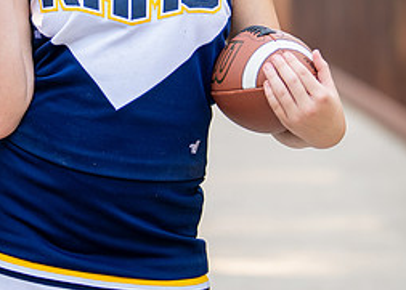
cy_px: 11
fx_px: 2007
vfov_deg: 8.2
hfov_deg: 11.5
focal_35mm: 174
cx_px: 140
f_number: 1.2
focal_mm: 50
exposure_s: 1/640
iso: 100
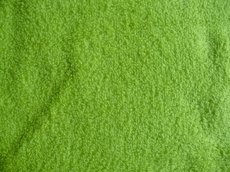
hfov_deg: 50.1
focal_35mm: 37
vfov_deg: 38.7
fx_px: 246
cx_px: 115
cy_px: 86
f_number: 2.8
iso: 125
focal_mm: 6.1
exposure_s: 1/30
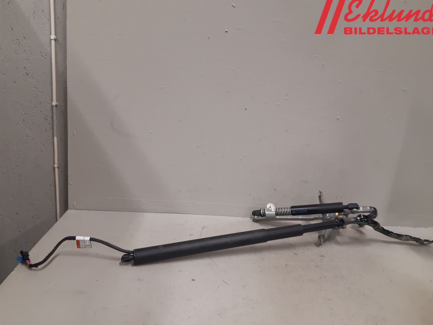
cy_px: 166
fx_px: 338
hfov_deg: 65.3
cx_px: 224
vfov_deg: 51.4
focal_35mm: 27
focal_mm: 3.93
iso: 125
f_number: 1.7
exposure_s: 1/50
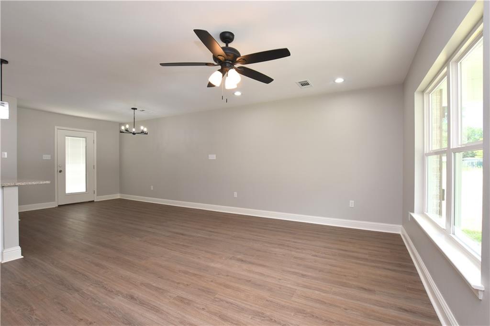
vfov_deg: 77.3
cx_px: 245
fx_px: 204
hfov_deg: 100.4
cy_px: 163
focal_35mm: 15
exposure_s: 1/125
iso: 500
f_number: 5.6
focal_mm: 10
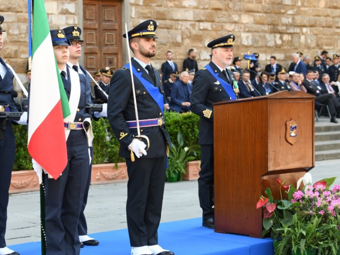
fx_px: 904
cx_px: 141
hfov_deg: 21.3
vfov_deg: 16.1
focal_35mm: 92
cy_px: 125
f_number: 4.5
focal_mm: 70
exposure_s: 1/200
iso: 320
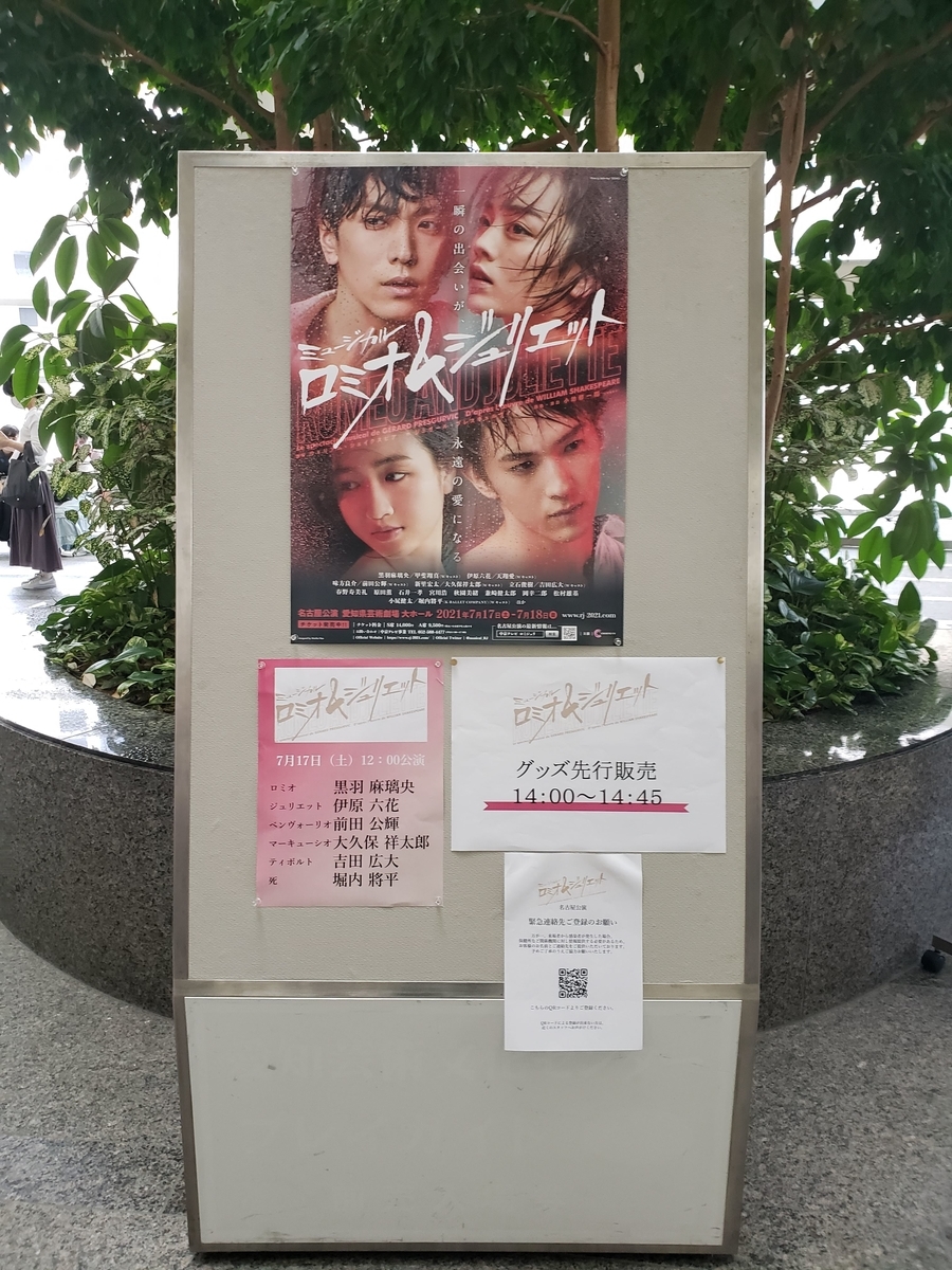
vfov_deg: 67.3
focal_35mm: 26
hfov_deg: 53.1
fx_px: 953
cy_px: 635
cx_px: 476
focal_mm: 4.3
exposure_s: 1/60
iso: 200
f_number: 2.4
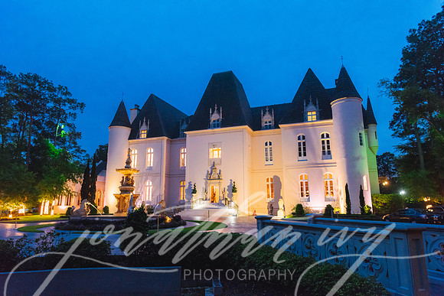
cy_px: 148
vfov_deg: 53.2
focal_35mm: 24
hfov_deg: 73.7
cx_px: 222
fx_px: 296
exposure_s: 1/15
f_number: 4.5
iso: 3200
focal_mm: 24
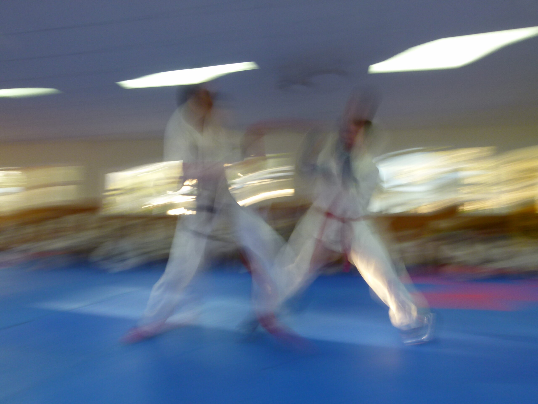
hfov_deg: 69.4
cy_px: 202
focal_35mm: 25
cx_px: 269
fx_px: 389
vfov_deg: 54.9
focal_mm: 4.5
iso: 100
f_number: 6.3
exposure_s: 1/4
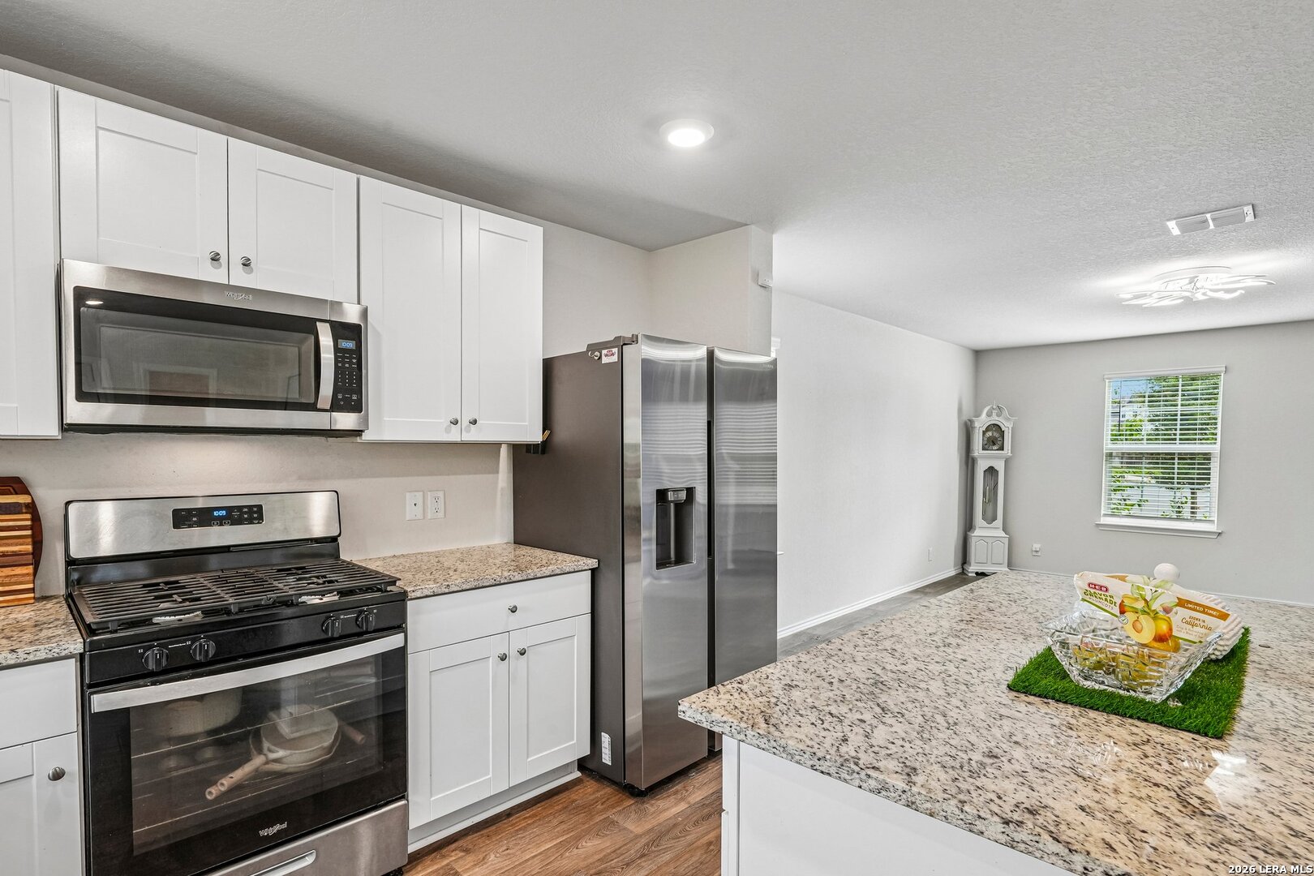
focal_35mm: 16
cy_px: 438
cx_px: 657
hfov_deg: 96.7
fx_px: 584
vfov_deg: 73.7
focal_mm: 16
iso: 800
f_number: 10
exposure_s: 1/15
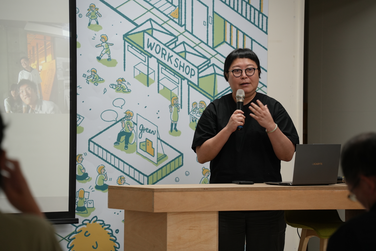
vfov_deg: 8.6
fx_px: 1671
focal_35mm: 160
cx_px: 188
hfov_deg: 12.8
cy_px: 126
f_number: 5.6
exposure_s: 1/160
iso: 1000
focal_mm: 160
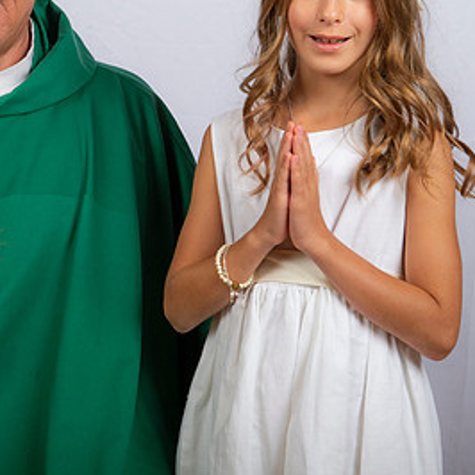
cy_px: 139
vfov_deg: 15.6
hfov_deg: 15.5
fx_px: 1723
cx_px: 59
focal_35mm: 111
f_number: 8
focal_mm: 60
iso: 320
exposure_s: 1/200
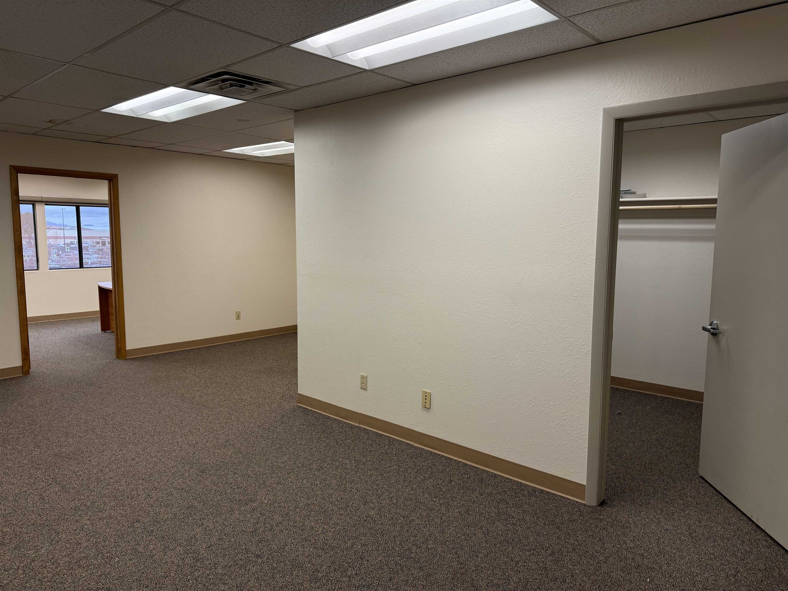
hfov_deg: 71.6
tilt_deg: -6.3
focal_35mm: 24
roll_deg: -0.3
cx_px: 394
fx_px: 546
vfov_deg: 56.8
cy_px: 296
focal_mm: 6.76
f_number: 1.78
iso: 160
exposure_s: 1/154
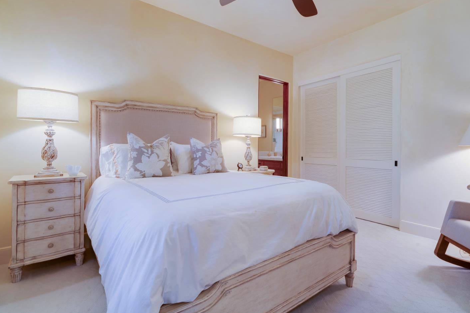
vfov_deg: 70.4
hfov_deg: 93.2
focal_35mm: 17
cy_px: 148
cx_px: 247
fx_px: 222
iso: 400
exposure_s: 1/125
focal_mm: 16
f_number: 11
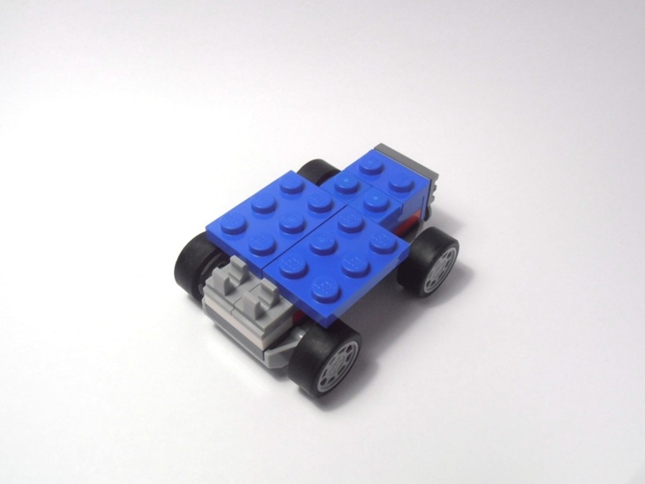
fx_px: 689
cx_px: 322
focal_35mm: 37
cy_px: 242
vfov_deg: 38.7
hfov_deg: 50.1
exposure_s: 1/80
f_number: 3.9
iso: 80
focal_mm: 6.61
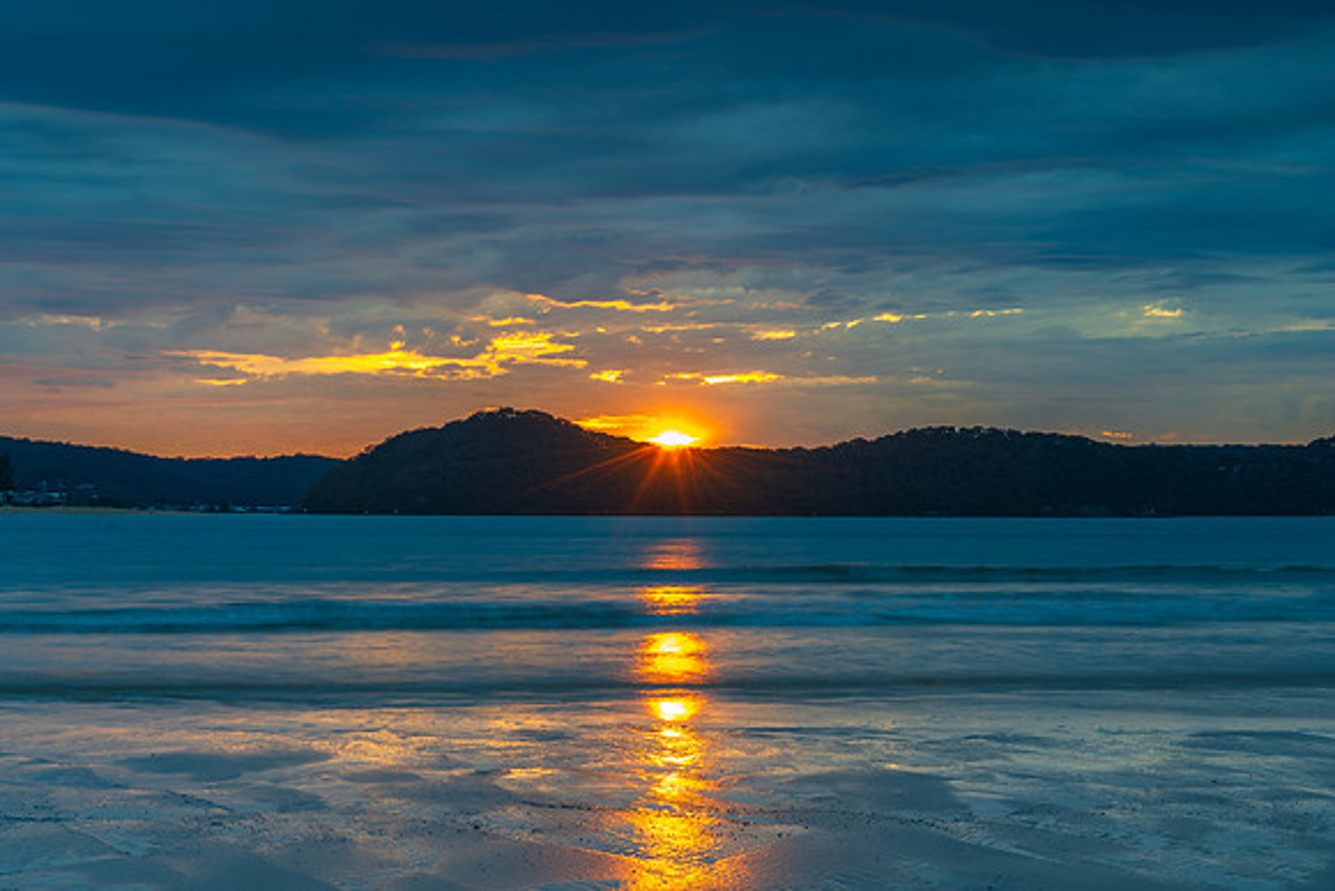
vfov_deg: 18.9
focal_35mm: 72
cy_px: 446
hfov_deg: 28.0
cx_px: 667
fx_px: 2677
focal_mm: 70
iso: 31
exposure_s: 2
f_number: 11
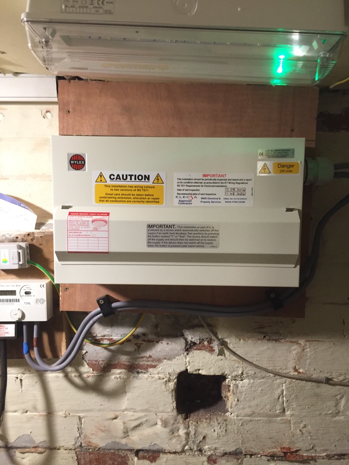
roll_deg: +1.0
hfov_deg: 48.2
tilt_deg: -3.2
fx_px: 390
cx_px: 174
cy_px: 232
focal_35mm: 29
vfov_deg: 61.7
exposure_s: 1/33
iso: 160
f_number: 2.2
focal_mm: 4.15
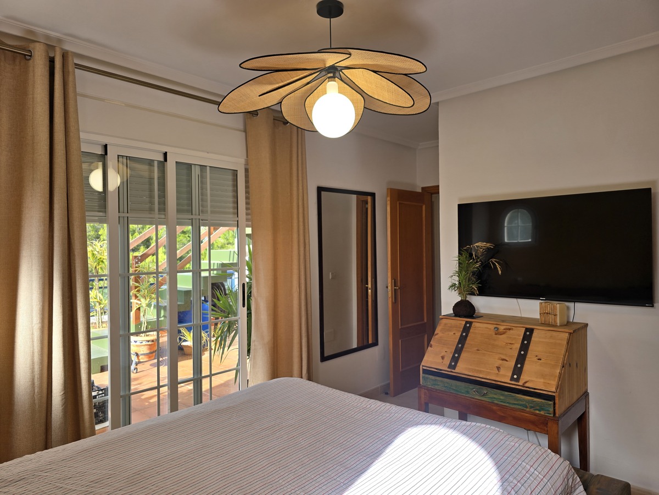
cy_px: 248
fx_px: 438
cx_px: 330
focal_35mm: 23
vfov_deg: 58.9
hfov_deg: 73.9
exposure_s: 1/180
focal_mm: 6.3
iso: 16
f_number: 1.7
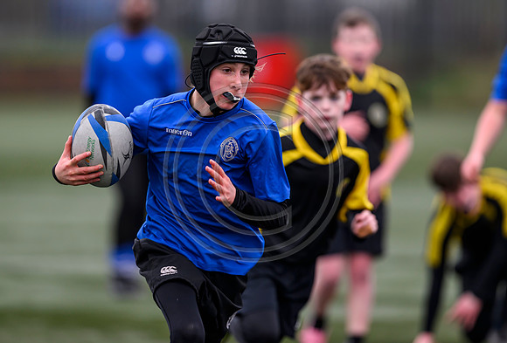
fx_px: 6108
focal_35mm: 432
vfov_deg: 3.2
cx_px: 232
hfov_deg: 4.8
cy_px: 160
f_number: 3.5
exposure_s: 1/1600
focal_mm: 400
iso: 500
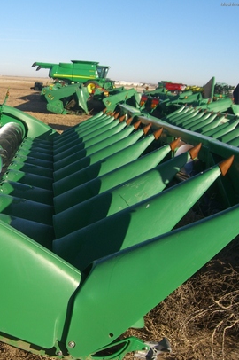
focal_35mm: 53
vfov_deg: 37.5
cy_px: 180
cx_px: 22
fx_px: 529
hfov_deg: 24.7
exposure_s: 1/125
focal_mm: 7.9
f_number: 8
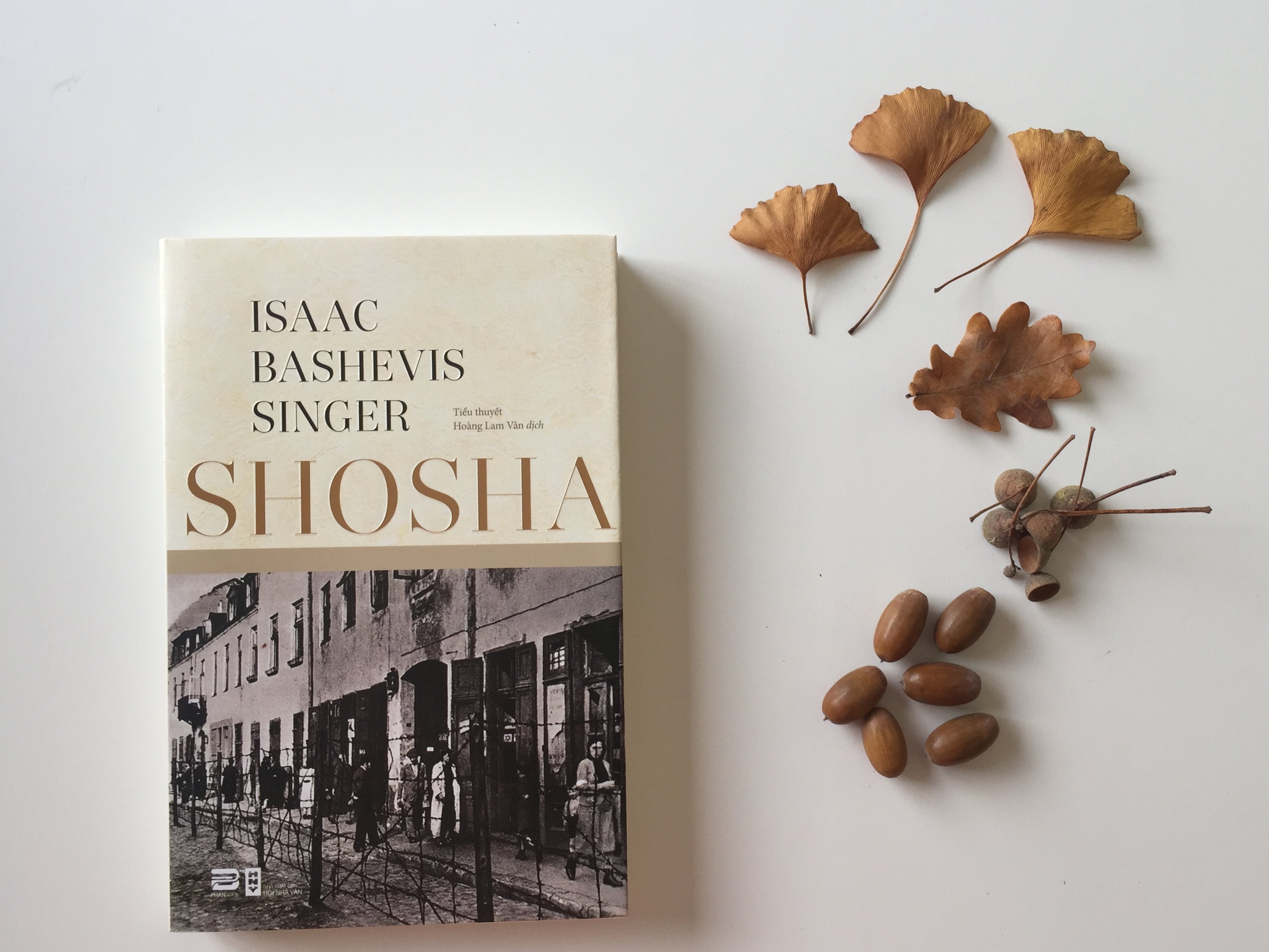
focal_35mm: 32
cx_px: 687
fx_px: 1173
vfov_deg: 44.2
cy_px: 495
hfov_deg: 56.7
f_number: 2.2
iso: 32
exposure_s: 1/100
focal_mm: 4.15
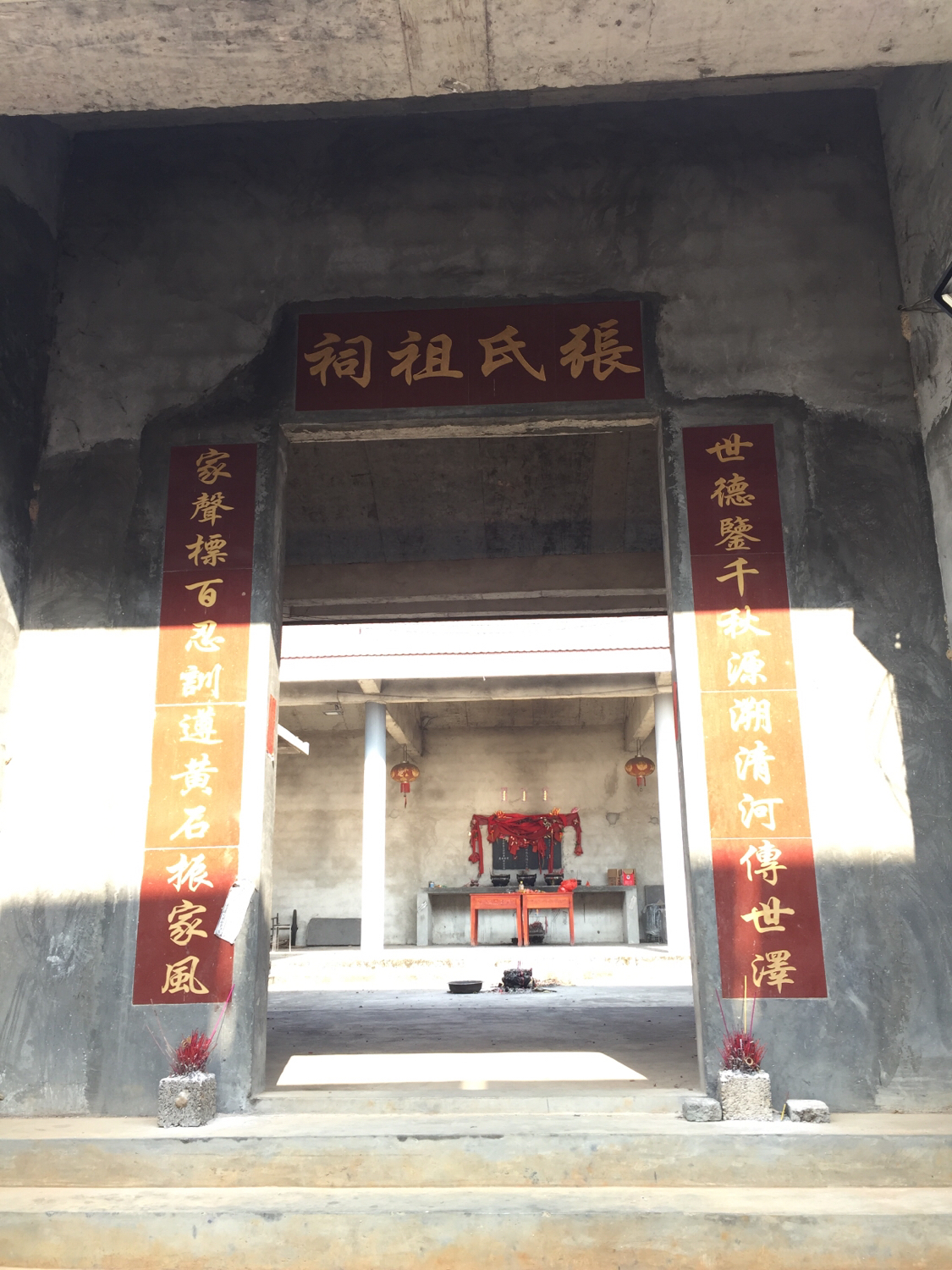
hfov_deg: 48.2
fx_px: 1063
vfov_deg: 61.7
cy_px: 635
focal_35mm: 29
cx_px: 476
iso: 32
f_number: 2.2
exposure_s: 1/107
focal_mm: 4.15
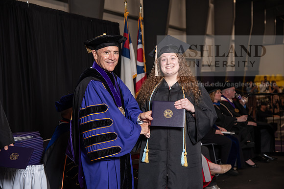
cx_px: 142
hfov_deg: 28.8
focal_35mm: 70
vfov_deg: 19.5
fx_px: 552
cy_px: 94
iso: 1000
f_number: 5
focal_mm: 70
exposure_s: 1/200
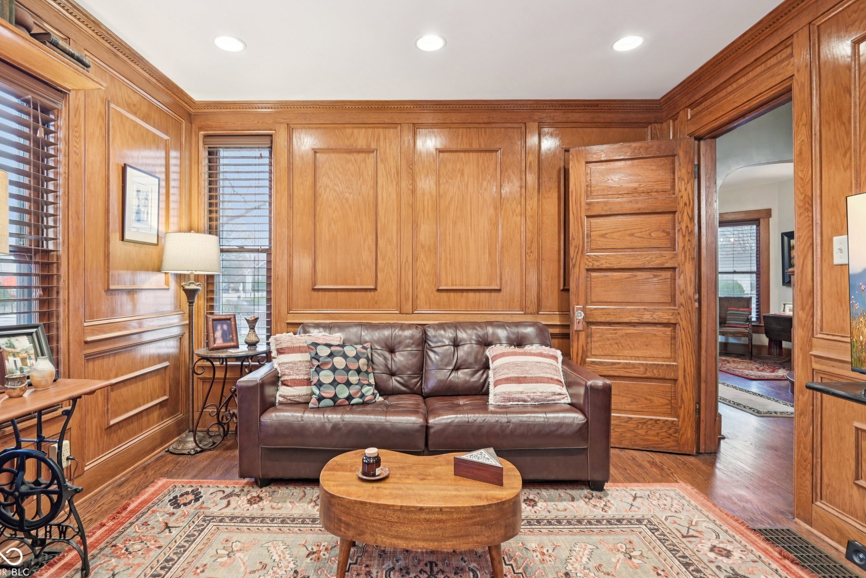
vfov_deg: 70.4
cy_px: 281
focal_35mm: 17
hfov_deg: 93.3
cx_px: 423
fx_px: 409
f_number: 8
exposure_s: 1/3.33
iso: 400
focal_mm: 16
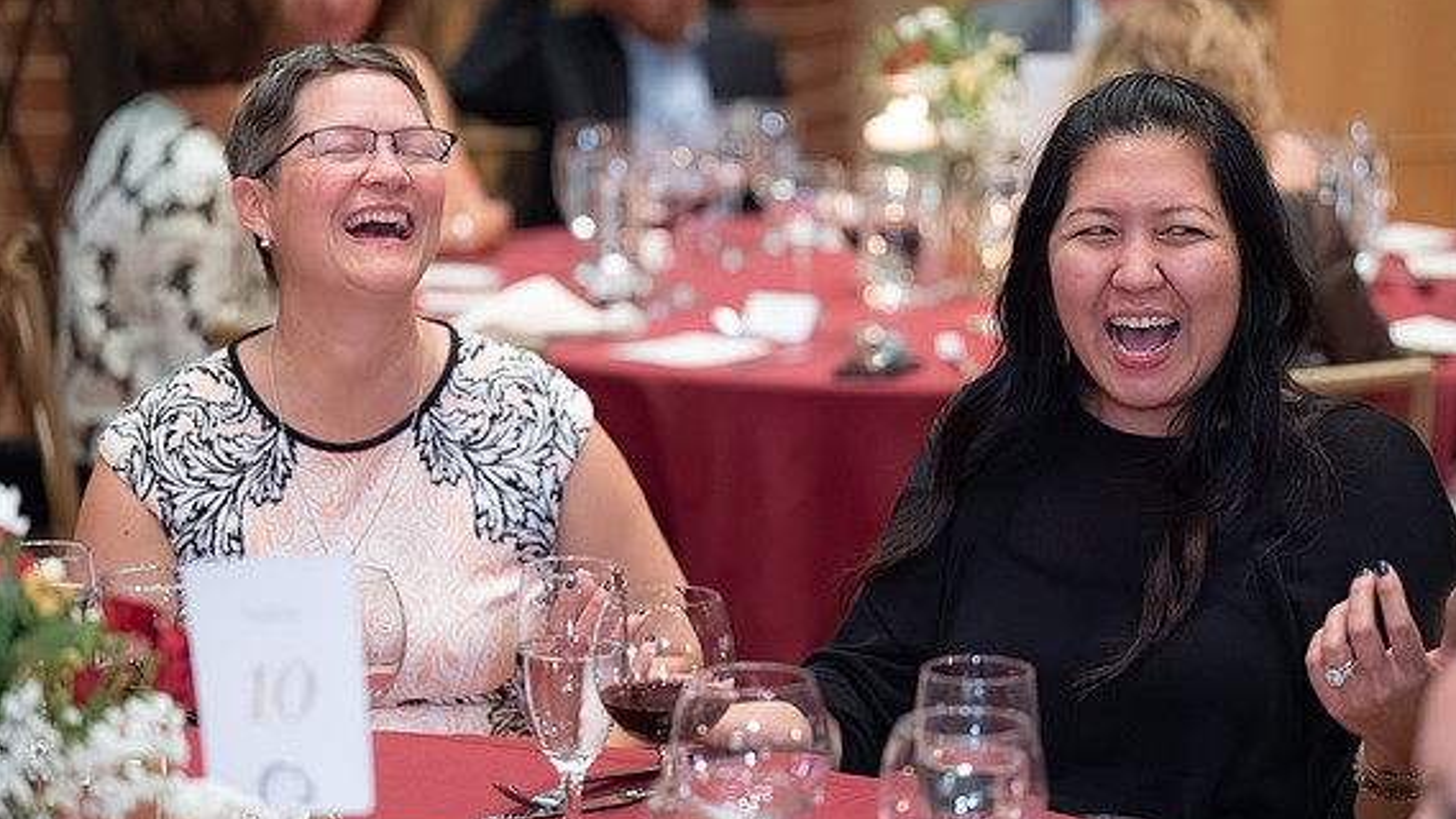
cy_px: 356
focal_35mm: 110
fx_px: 4247
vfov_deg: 11.0
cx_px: 737
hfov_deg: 19.5
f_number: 2.8
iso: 8000
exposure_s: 1/125
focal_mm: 103
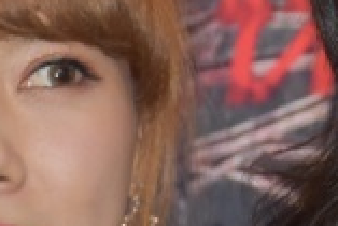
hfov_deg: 2.9
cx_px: 691
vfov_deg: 2.0
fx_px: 6541
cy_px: -30
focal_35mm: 696
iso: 1600
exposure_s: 1/60
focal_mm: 90
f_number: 5.3
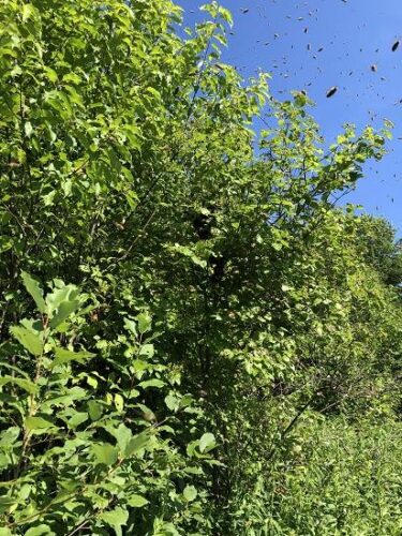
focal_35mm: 28
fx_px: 434
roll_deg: -1.2
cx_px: 201
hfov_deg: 49.7
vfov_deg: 63.4
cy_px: 268
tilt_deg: +23.0
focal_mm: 3.99
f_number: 1.8
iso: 20
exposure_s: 1/694
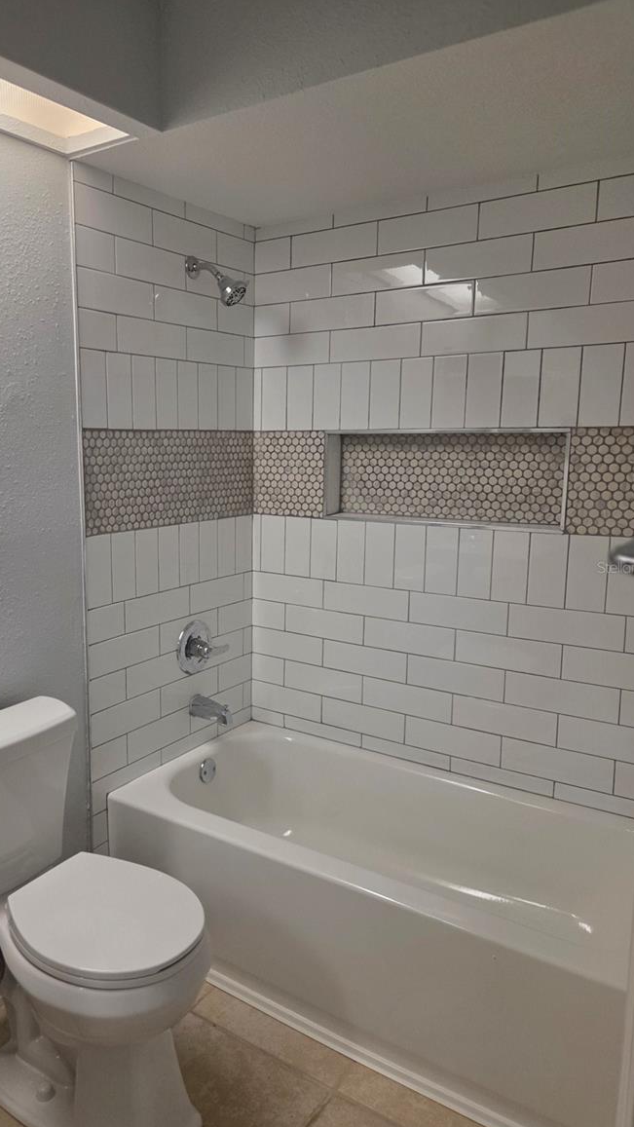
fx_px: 777
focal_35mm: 26
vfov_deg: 71.9
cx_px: 228
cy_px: 567
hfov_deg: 43.9
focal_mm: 5.4
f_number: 1.8
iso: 250
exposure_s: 1/120
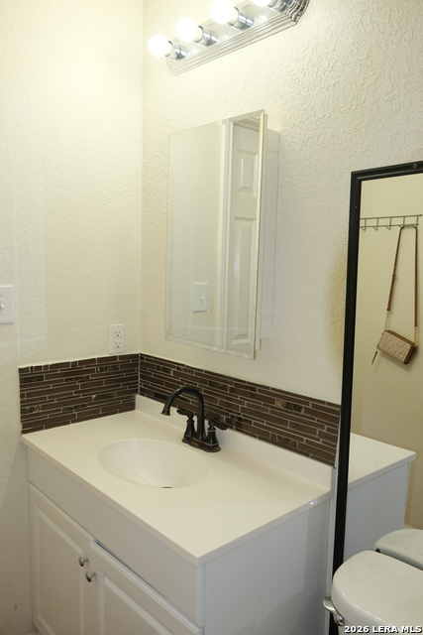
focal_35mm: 27
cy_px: 318
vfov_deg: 67.4
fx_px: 476
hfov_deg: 48.0
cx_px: 212
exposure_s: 1/100
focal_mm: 18
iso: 320
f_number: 4
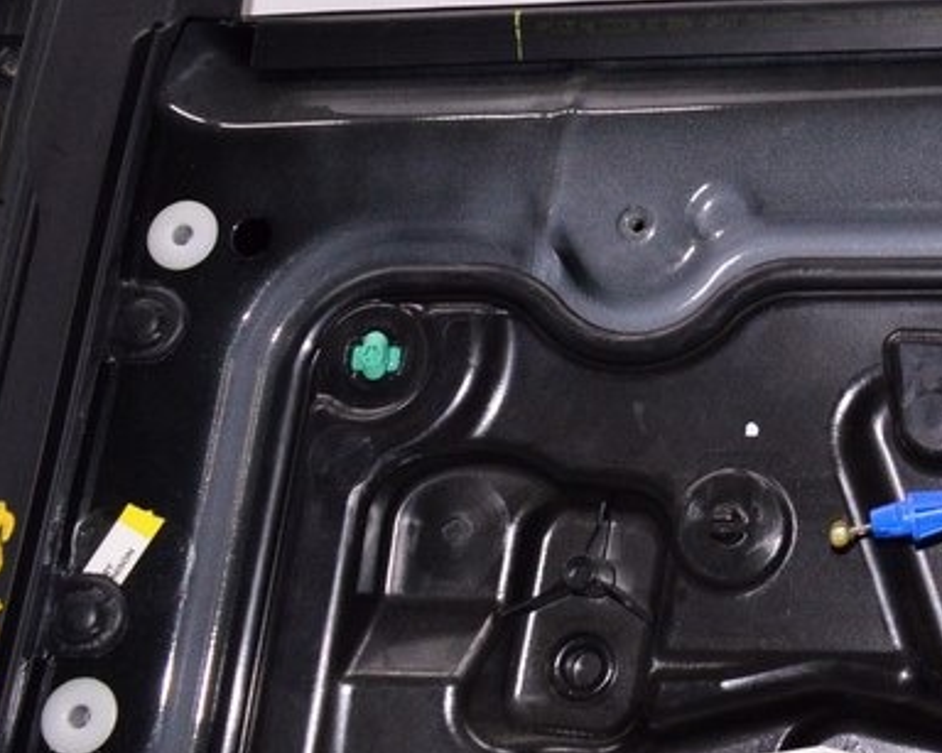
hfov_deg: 20.2
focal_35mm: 86
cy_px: -1
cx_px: 1234
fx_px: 2404
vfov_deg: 17.4
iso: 1600
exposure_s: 1/160
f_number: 8
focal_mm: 23
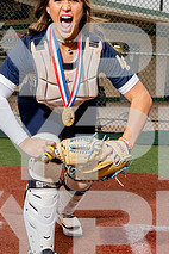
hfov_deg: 18.4
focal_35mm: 74
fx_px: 521
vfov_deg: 27.3
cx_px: 62
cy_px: 144
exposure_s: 1/250
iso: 320
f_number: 8
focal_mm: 35
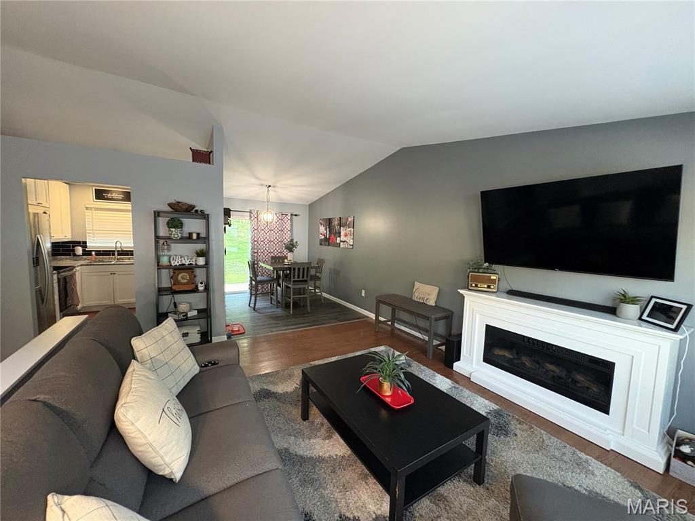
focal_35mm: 14
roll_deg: -2.0
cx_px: 348
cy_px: 260
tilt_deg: -4.2
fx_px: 281
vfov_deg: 85.7
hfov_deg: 102.1
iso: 500
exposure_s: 1/60
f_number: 2.2
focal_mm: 2.22
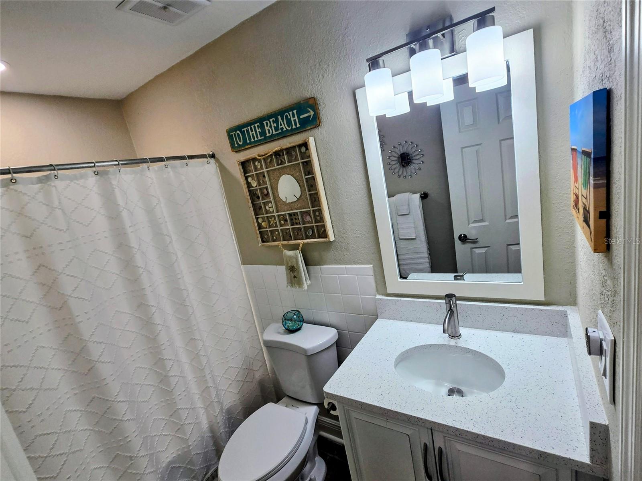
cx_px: 321
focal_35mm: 13
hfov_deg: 106.2
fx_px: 241
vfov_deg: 89.9
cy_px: 240
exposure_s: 1/141
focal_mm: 2.2
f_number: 2.2
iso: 50
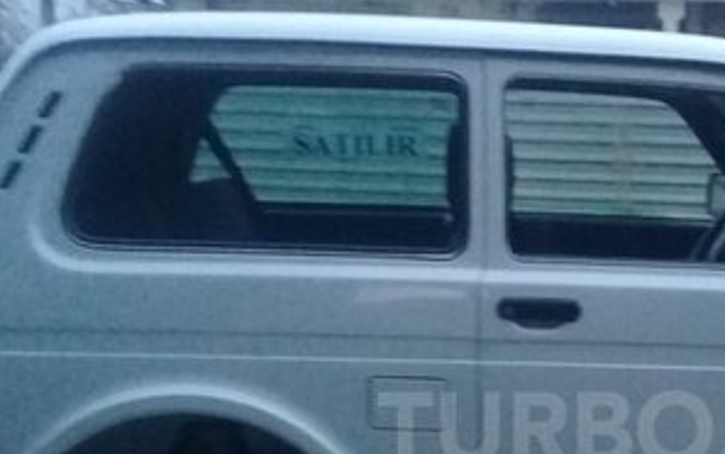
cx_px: 627
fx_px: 1443
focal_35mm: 73
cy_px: 428
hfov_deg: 27.4
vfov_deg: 17.6
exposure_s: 1/17
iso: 400
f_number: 2.2
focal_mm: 3.3
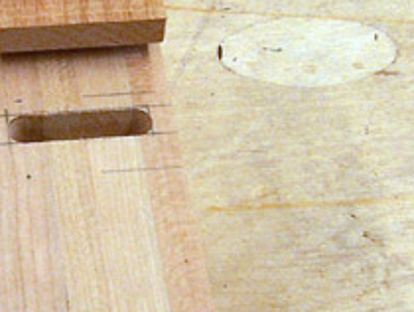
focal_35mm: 113
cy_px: 136
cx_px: 45
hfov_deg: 17.2
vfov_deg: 13.1
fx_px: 1353
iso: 140
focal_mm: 5.5
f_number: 3.4
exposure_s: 1/30
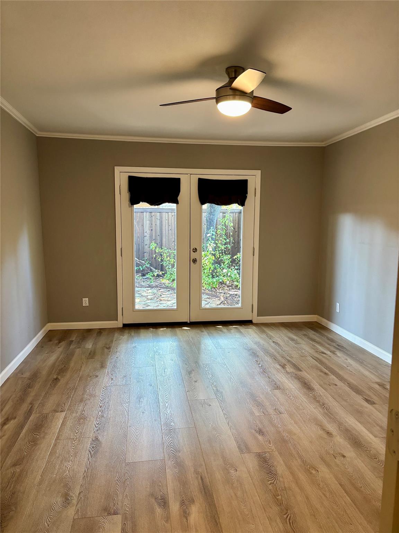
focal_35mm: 26
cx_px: 200
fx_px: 400
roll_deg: -1.8
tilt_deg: -8.5
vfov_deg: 67.3
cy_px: 266
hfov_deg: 53.1
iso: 160
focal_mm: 5.96
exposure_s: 1/60
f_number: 1.6
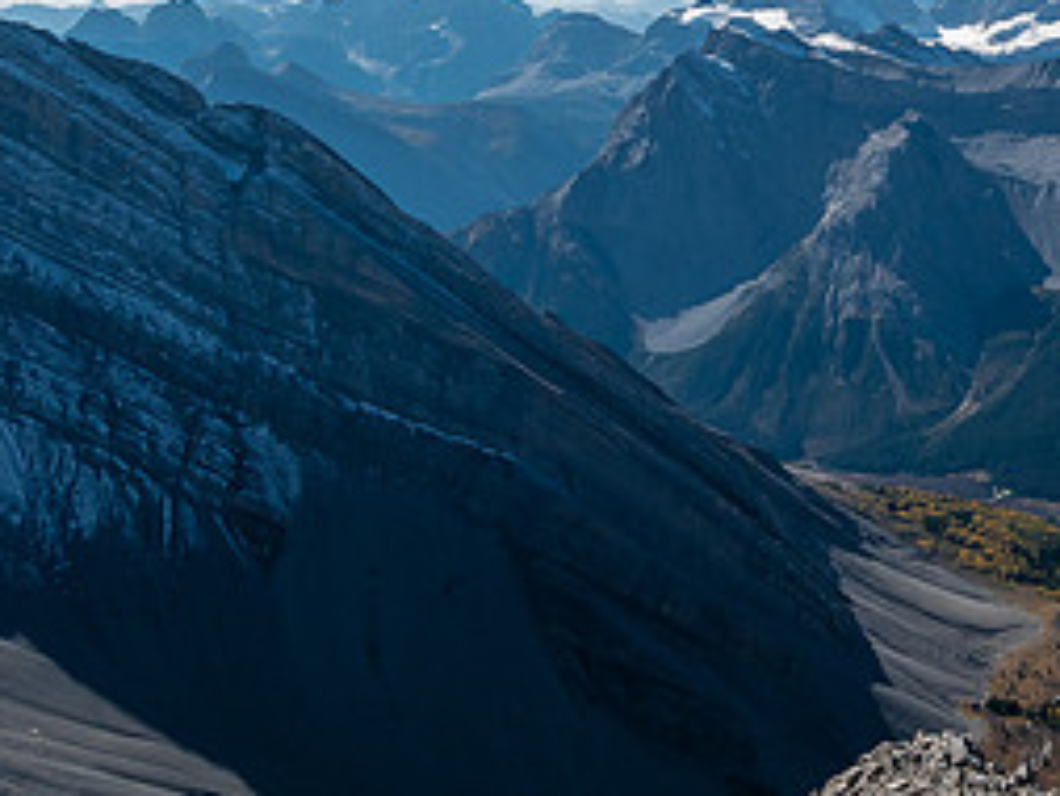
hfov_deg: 31.4
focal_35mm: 55
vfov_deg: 26.4
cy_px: 266
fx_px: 1685
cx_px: 1135
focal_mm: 12
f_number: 8
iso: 200
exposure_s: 1/500
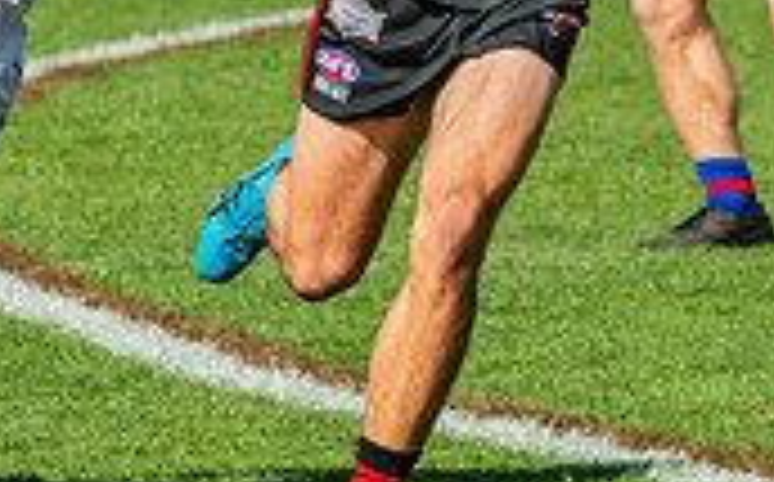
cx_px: 668
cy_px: -58
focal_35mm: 884
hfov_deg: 2.4
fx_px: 18623
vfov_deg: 1.5
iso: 800
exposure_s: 1/1600
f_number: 11
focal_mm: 250
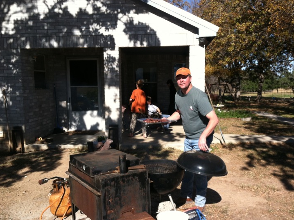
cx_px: 159
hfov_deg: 47.9
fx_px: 331
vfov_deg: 36.7
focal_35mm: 39
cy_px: 115
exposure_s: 1/882
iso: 80
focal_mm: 3.85
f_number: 2.8
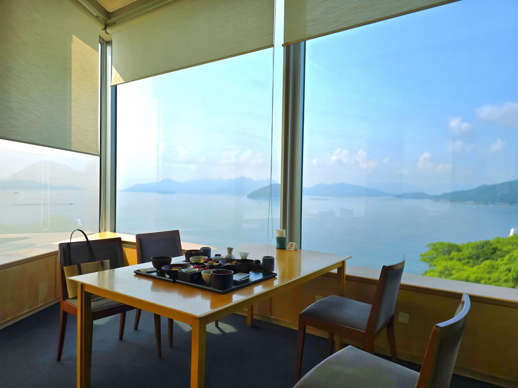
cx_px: 259
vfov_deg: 58.9
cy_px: 194
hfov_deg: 73.9
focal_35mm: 23
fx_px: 344
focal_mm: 6.3
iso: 16
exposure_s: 1/769
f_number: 1.7
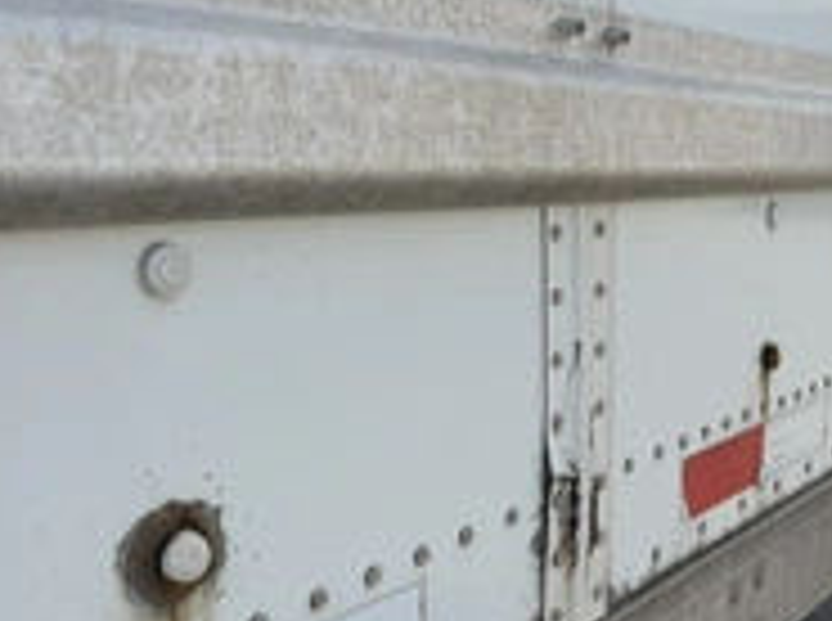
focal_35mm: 52
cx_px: 706
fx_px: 1247
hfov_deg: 35.3
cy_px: 414
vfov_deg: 27.8
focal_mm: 6.76
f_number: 1.78
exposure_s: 1/3145
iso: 80
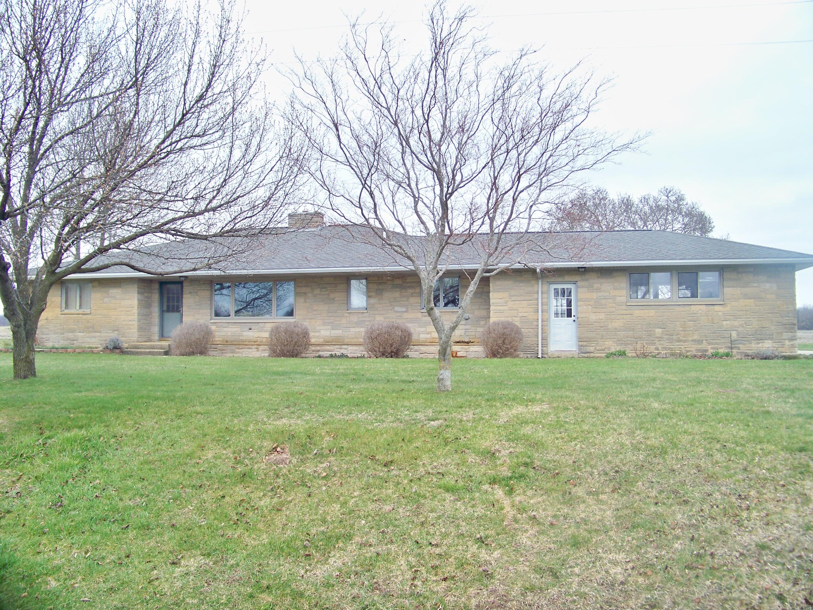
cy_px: 305
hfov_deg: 55.4
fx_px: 775
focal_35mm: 33
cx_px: 406
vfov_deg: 42.9
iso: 64
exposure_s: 1/60
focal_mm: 5.85
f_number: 2.8
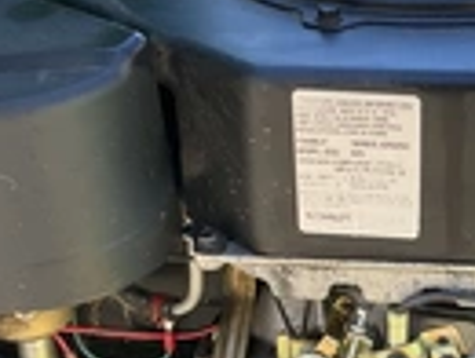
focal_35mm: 89
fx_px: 1224
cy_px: 259
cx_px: 402
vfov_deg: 16.6
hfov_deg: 21.6
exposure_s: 1/189
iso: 25
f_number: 1.8
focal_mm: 3
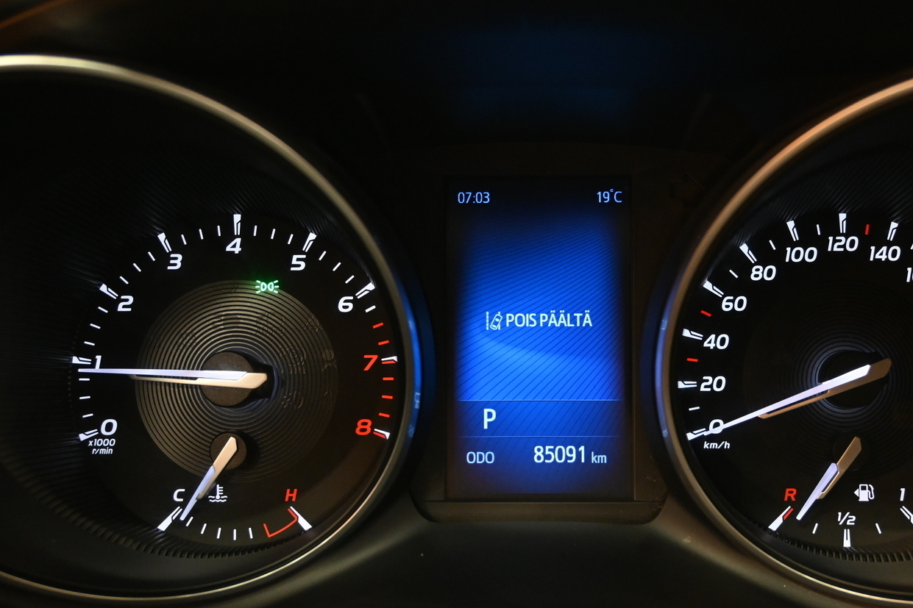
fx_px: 1217
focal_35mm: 48
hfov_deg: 41.0
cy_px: 354
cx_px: 522
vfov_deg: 28.0
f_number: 4.2
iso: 1800
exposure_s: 1/40
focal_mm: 24.5
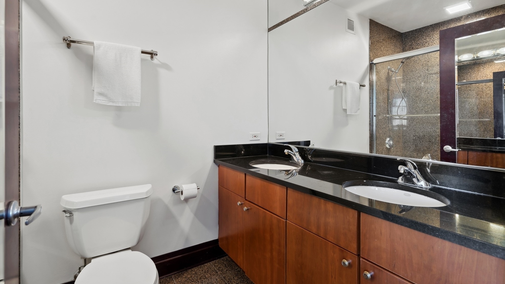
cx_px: 256
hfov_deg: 95.9
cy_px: 126
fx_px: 228
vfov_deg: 63.7
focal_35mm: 17
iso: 320
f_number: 7.1
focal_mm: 16
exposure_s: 1/3.33
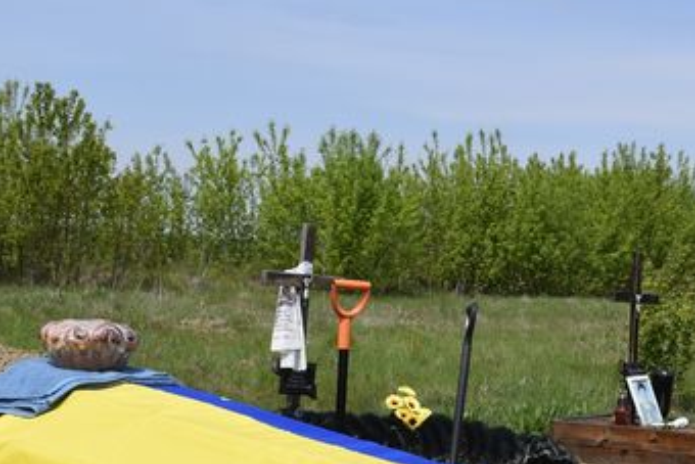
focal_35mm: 86
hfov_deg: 23.4
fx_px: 1661
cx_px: 503
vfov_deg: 15.8
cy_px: 363
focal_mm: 26
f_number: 10
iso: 200
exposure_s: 1/500
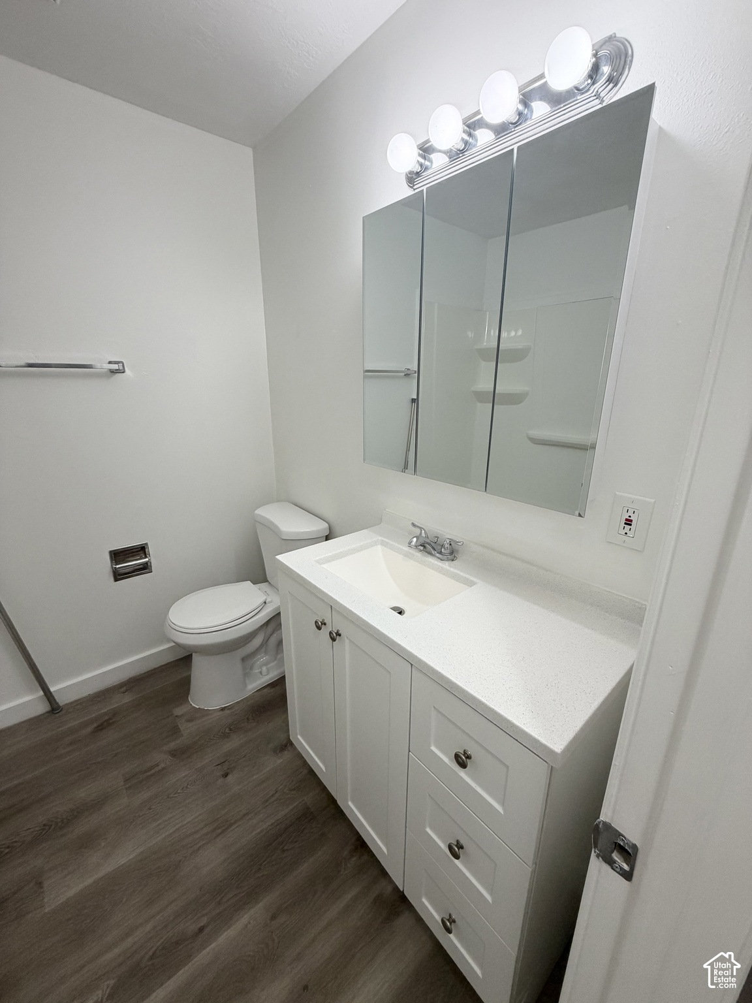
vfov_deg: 102.1
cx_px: 376
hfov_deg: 85.7
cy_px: 502
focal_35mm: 14
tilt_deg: -16.9
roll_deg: +0.3
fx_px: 406
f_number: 2.2
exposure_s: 1/120
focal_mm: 2.22
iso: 200
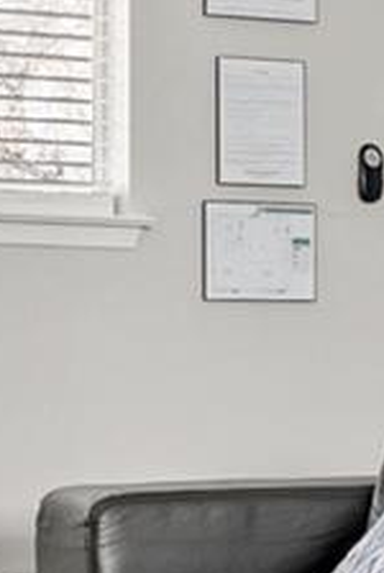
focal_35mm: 146
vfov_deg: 14.0
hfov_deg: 9.4
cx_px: 392
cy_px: 370
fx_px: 2329
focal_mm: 16
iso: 100
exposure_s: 1.3
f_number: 8
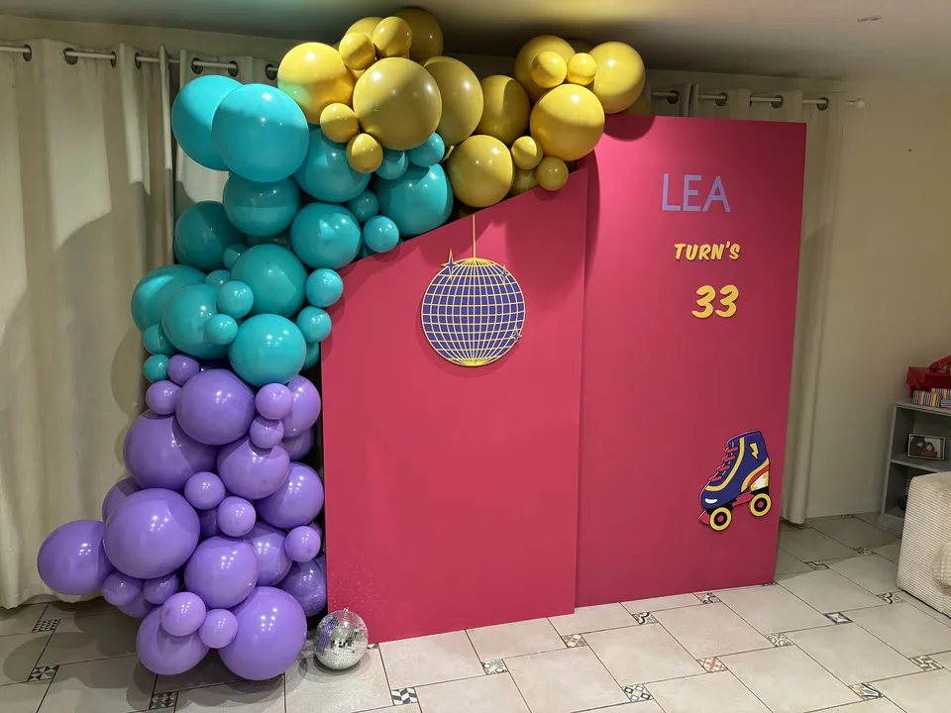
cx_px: 476
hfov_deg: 67.3
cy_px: 356
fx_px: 714
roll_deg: -1.3
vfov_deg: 53.1
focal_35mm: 26
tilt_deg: -10.2
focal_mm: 5.96
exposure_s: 1/50
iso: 320
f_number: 1.6
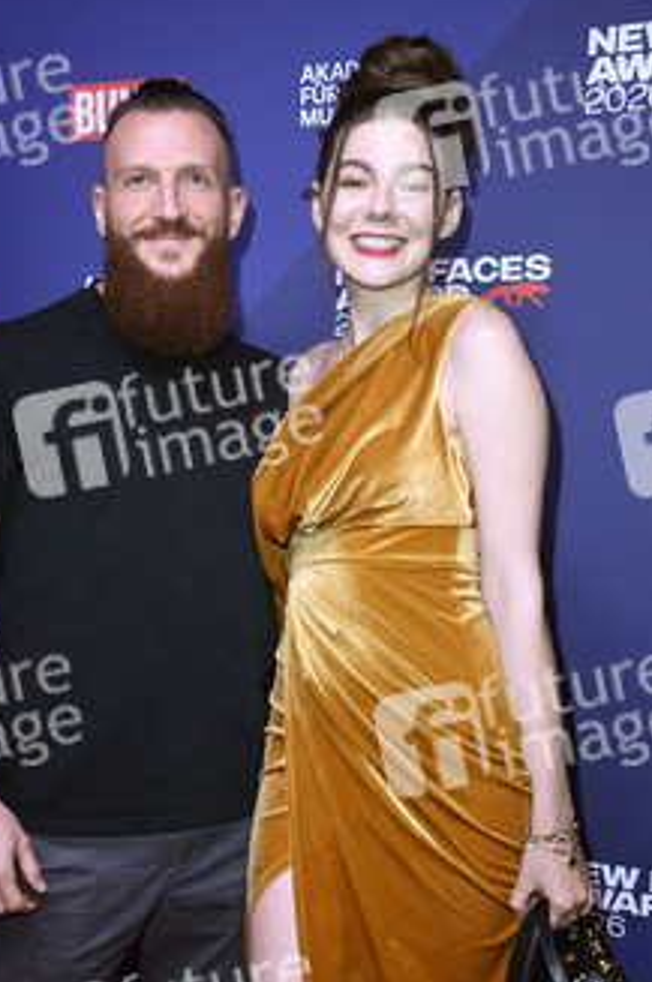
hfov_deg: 27.4
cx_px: 255
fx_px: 1335
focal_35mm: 49
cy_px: 577
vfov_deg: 40.3
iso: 800
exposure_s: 1/250
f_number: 5.6
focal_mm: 40
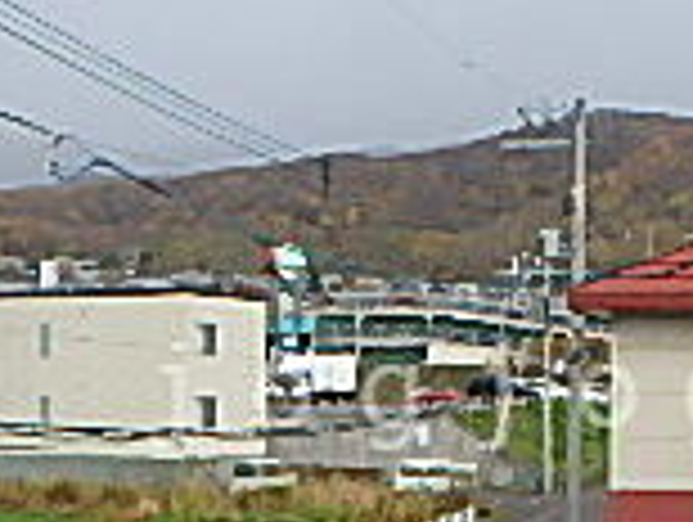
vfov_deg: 16.9
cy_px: 396
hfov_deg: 22.4
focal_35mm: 87
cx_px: 459
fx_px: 1744
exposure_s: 1/125
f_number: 3.5
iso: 125
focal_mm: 3.7
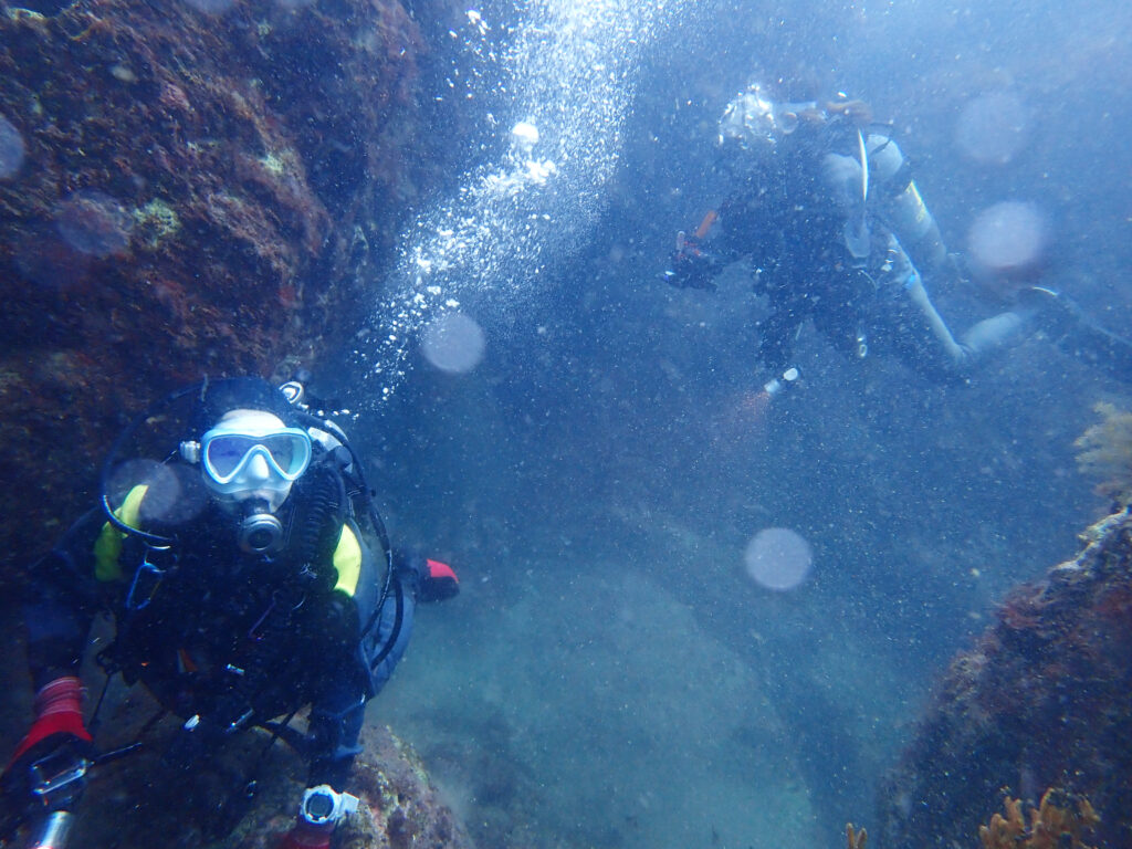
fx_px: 818
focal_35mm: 25
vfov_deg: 54.9
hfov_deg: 69.4
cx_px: 566
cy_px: 424
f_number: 2.8
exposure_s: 1/60
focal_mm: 4.5
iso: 200
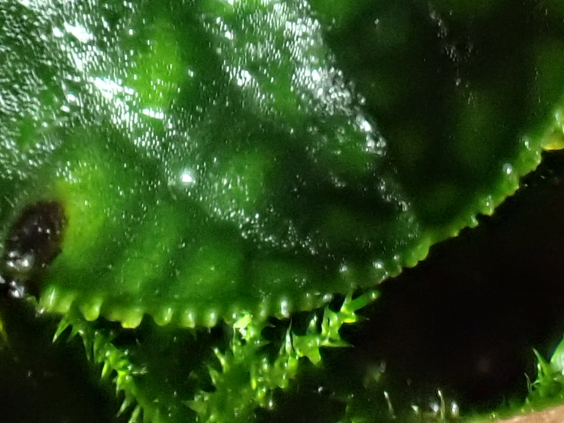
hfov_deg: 20.9
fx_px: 1531
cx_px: 233
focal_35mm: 94
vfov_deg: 14.6
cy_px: -223
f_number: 3.2
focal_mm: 5.4
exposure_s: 1/30
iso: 1600
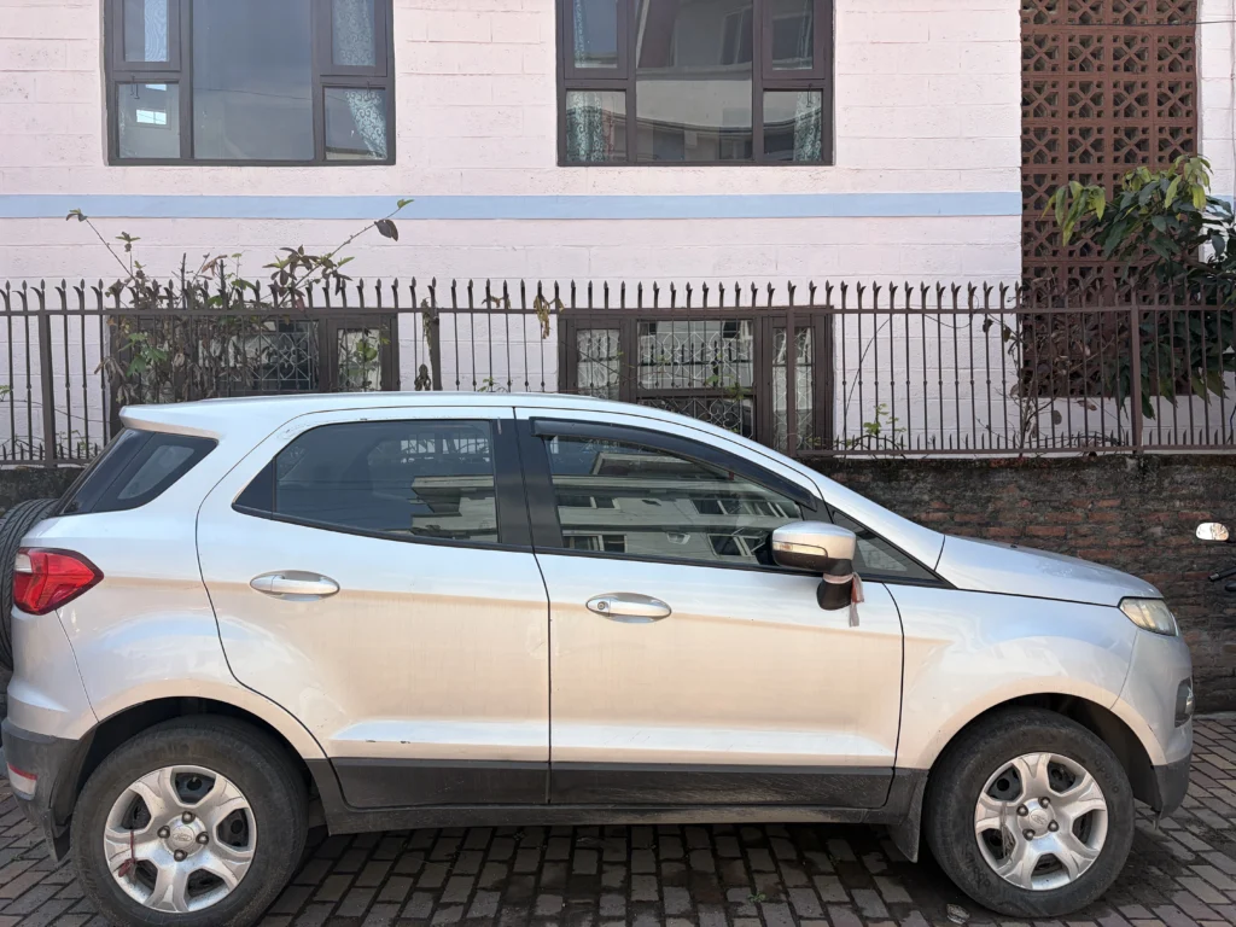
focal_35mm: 26
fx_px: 928
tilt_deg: -0.4
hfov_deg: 67.3
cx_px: 618
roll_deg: +0.9
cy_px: 464
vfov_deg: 53.1
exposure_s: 1/1287
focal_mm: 5.96
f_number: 1.6
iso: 50
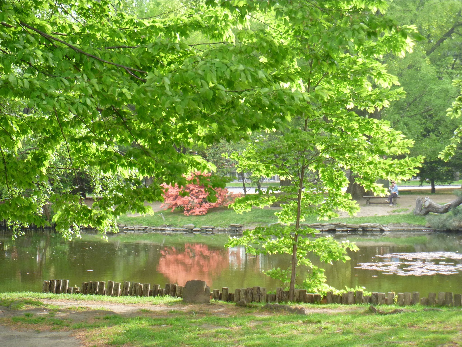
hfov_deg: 25.7
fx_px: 1014
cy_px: 174
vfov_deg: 19.4
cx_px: 231
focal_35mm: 76
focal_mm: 13.5
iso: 200
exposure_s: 1/80
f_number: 4.1
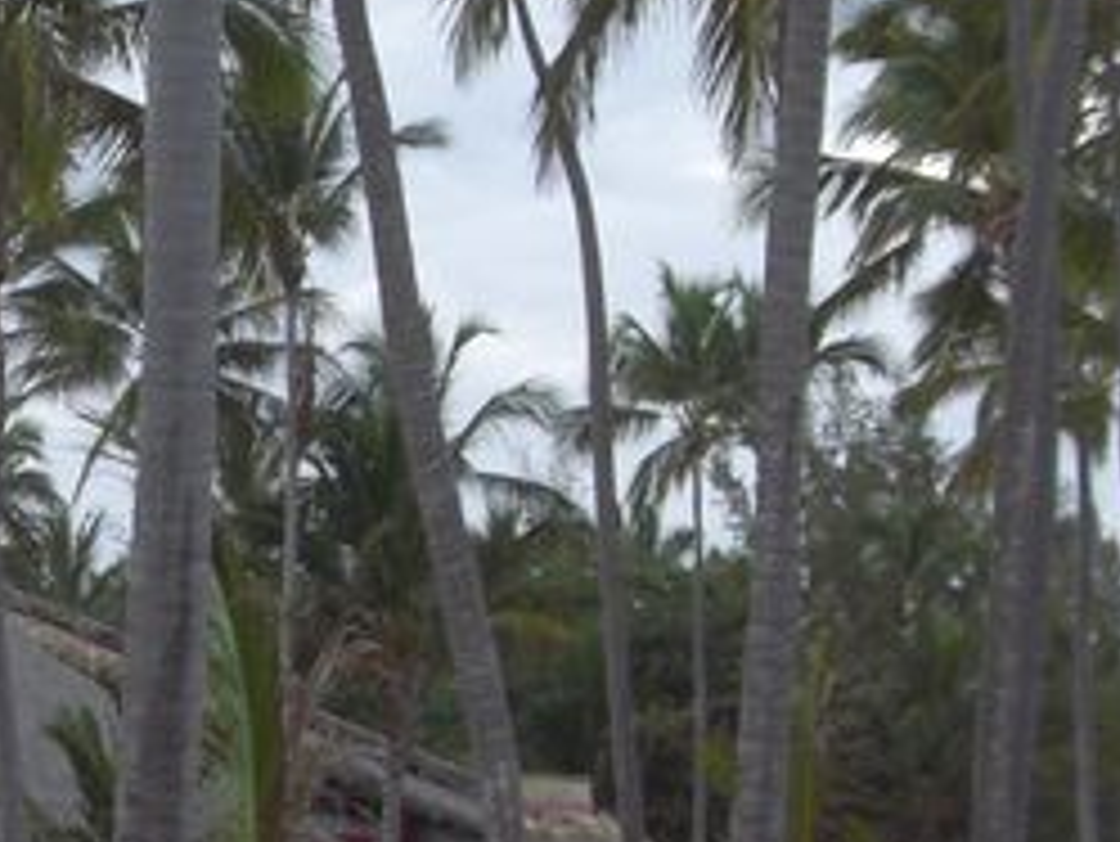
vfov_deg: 9.5
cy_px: 509
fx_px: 5050
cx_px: -49
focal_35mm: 156
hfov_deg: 12.5
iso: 64
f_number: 2.7
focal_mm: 6.2
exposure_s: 1/500
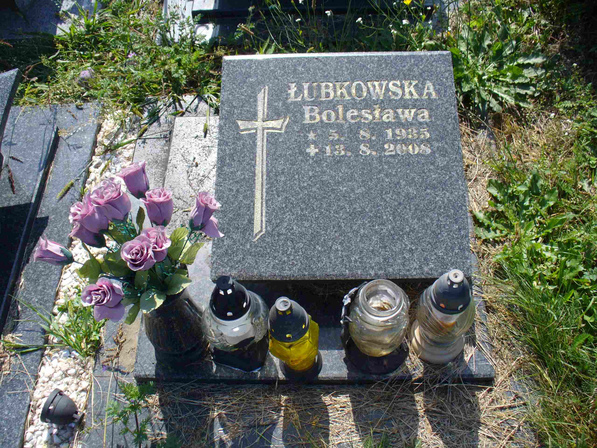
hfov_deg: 50.1
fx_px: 638
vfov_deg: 38.7
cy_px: 224
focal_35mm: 37
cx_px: 298
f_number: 5.6
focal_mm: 6.1
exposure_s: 1/200
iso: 80
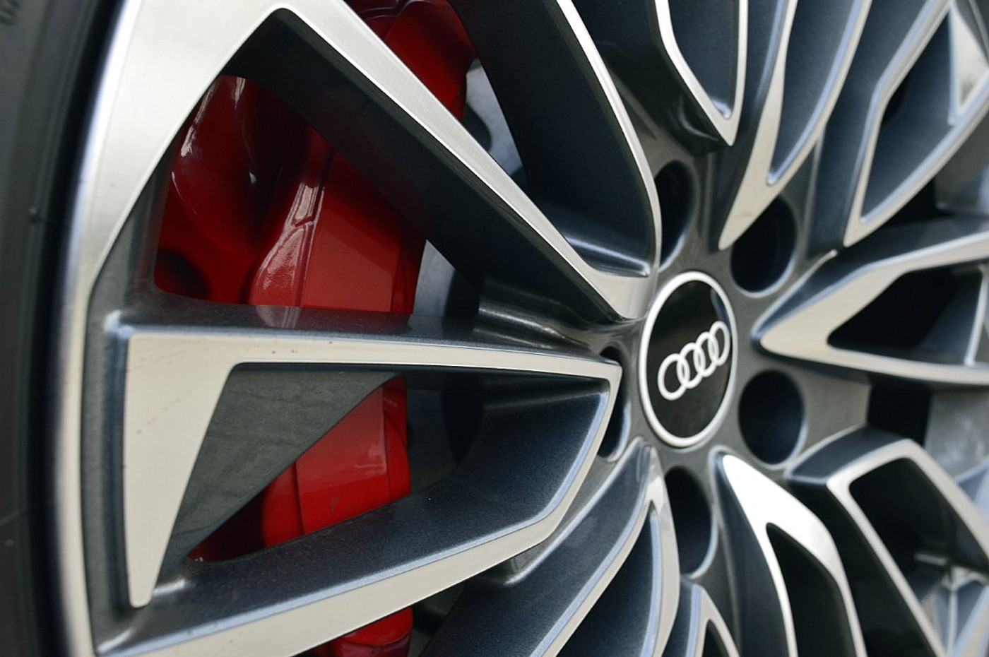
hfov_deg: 38.9
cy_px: 328
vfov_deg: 26.4
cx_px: 494
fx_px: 1399
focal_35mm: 51
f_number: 8
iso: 400
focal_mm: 34
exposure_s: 1/80
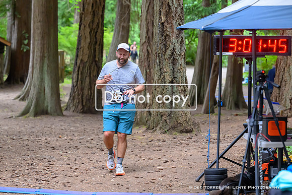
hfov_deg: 17.7
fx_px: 940
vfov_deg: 11.8
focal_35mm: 116
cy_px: 111
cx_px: 131
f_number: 3.5
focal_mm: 96
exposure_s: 1/640
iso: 7200
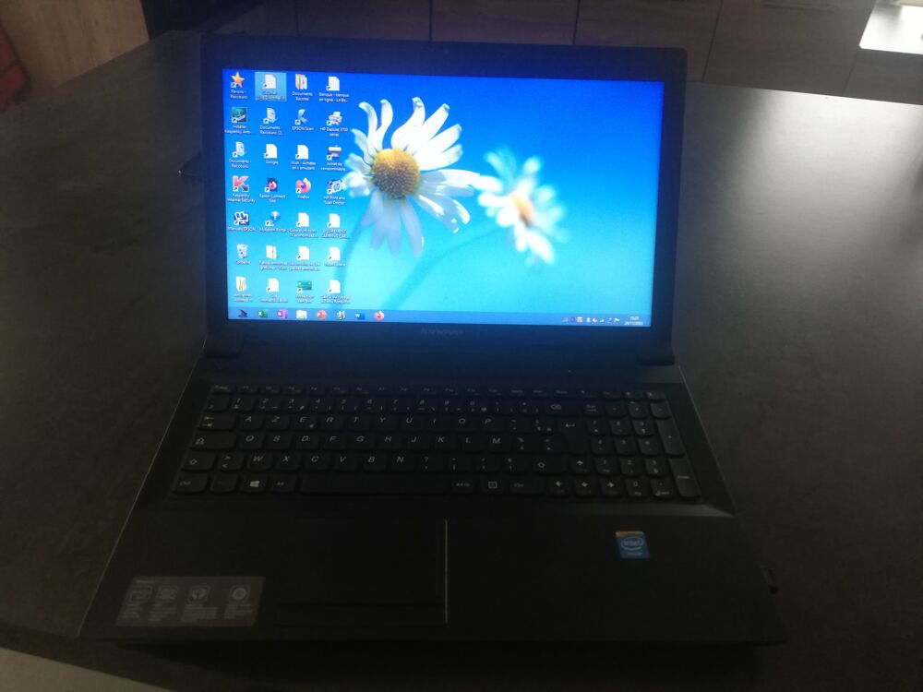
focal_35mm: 26
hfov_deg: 67.3
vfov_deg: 53.1
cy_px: 346
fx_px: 693
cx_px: 462
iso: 250
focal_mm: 3.81
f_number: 2.2
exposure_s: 1/33.3
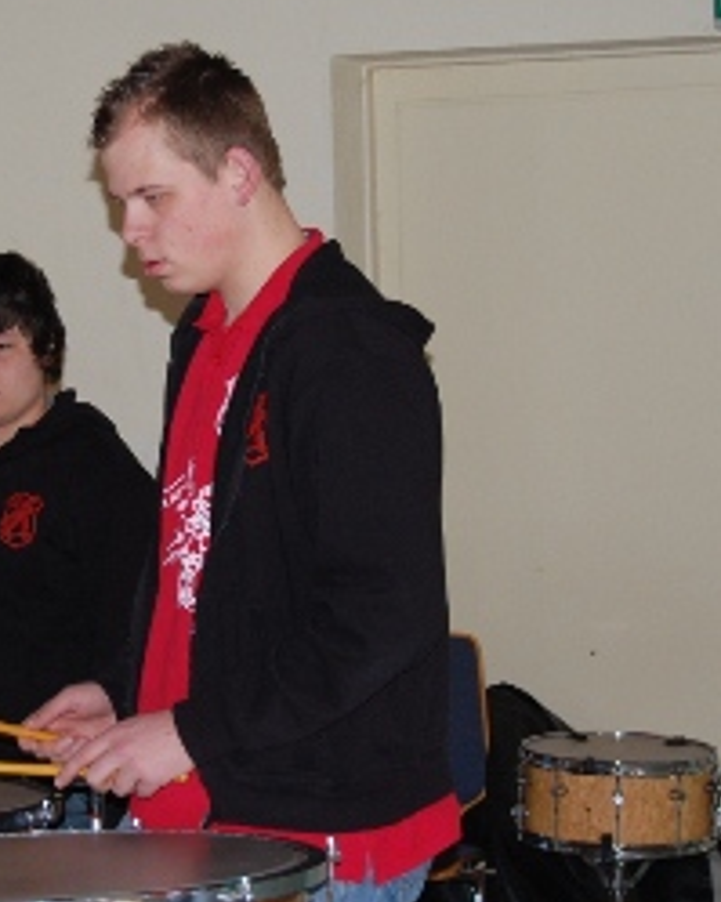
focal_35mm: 114
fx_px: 3038
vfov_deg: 16.9
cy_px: 424
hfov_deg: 13.4
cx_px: 94
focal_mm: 45
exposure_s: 1/60
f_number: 5.3
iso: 400
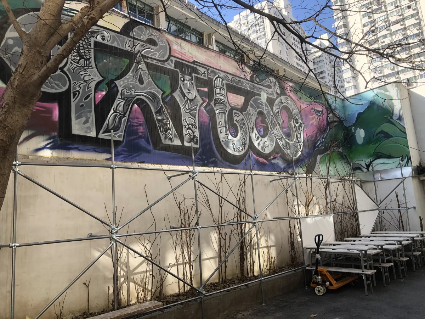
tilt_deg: +11.7
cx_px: 212
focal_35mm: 28
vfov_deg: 49.7
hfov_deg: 63.4
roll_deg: +7.1
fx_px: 344
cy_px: 160
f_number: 1.8
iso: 20
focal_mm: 4
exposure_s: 1/375
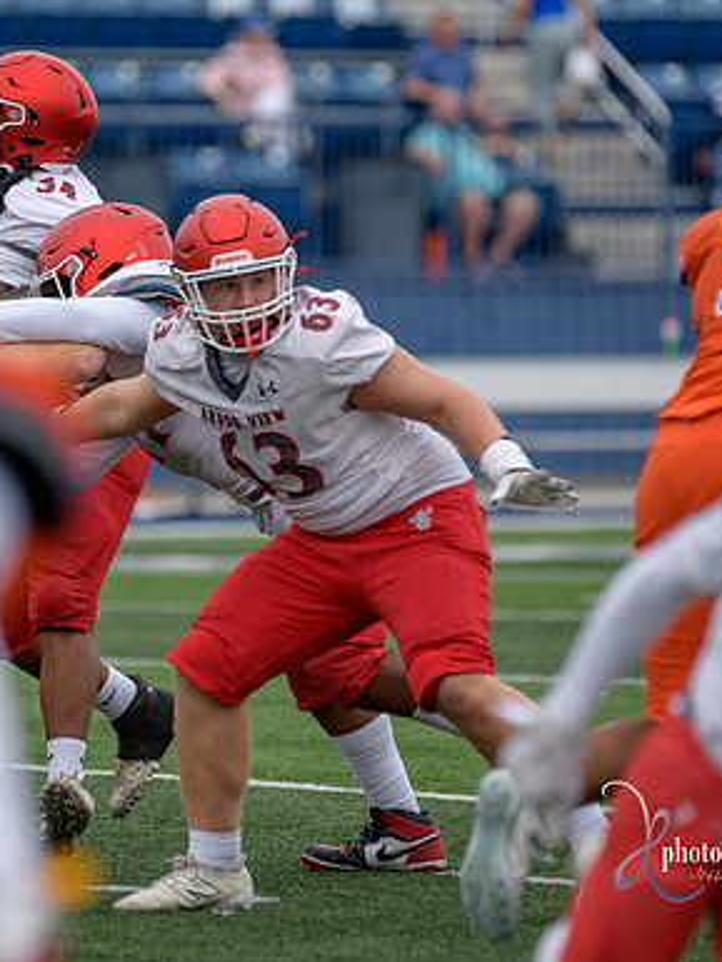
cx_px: 145
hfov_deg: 3.4
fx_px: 12091
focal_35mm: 435
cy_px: 481
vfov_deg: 4.6
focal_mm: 300
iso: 220
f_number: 3.5
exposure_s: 1/1000
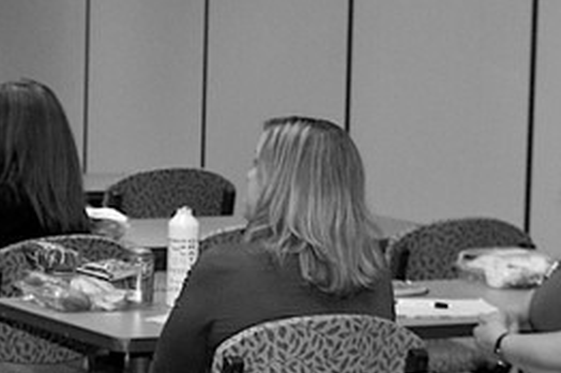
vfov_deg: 12.3
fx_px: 1712
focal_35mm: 110
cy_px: 327
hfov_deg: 18.5
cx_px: 137
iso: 400
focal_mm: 24
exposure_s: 1/160
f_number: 2.8
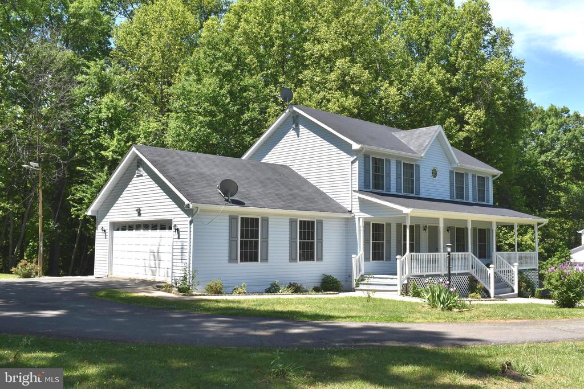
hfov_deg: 55.1
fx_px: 560
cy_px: 194
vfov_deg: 38.4
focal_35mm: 34
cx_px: 292
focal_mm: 23
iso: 200
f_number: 10
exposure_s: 1/400
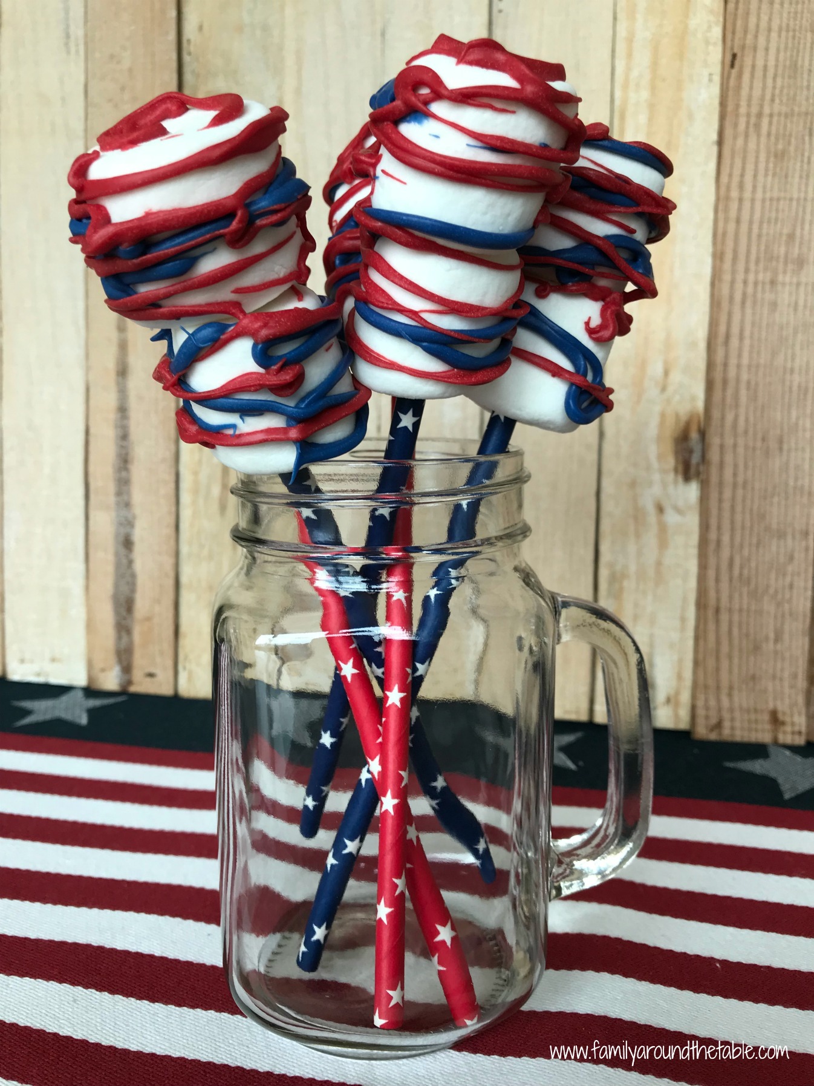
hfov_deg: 49.7
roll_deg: -0.1
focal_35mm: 28
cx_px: 407
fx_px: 878
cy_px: 543
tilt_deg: -9.1
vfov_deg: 63.4
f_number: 1.8
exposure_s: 1/60
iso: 25
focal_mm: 3.99
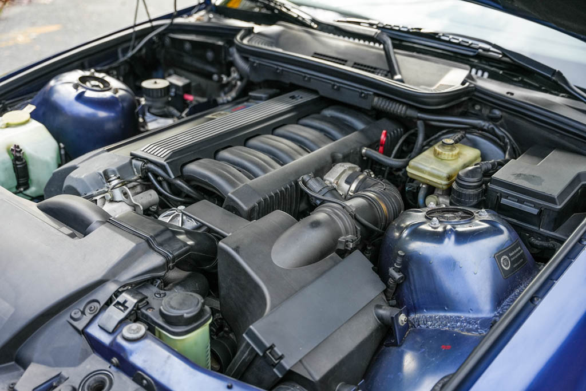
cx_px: 293
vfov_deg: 33.1
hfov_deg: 48.0
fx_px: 658
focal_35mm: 40
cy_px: 196
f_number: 2.8
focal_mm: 40.4
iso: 500
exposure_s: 1/1000
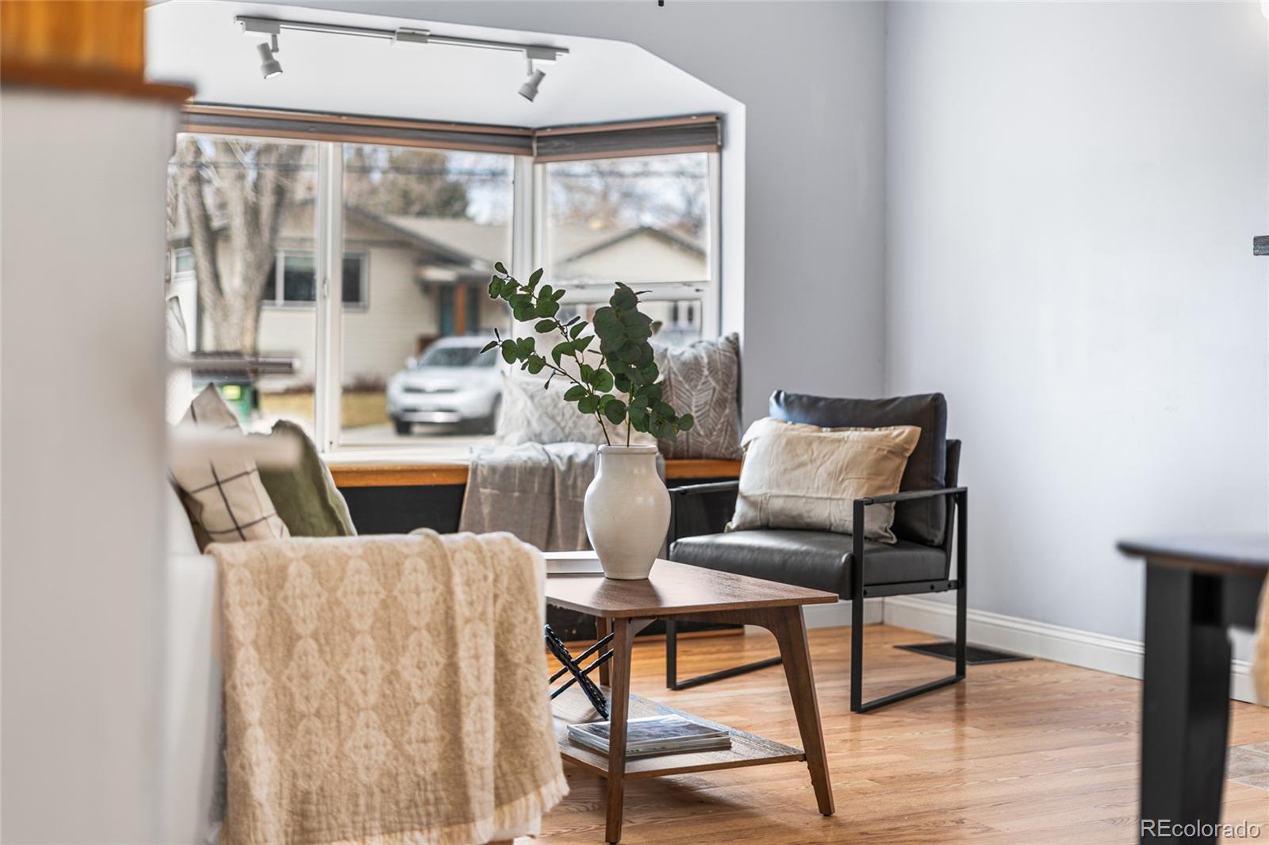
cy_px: 422
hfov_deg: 39.6
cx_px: 634
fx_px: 1762
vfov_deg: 27.0
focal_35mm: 50
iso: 100
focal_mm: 50
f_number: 1.8
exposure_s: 1/20
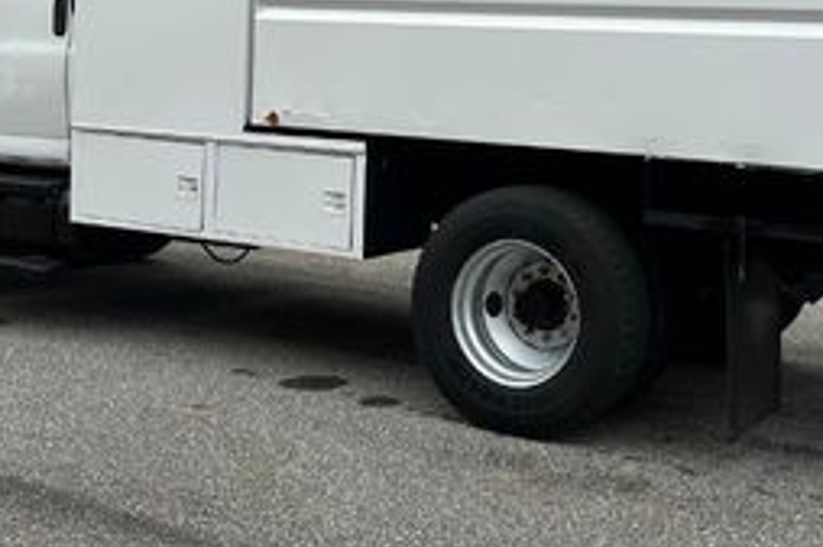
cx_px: 486
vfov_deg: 21.3
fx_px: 1439
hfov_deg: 31.8
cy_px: 110
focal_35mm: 63
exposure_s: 1/1095
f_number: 1.78
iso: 80
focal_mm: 6.86
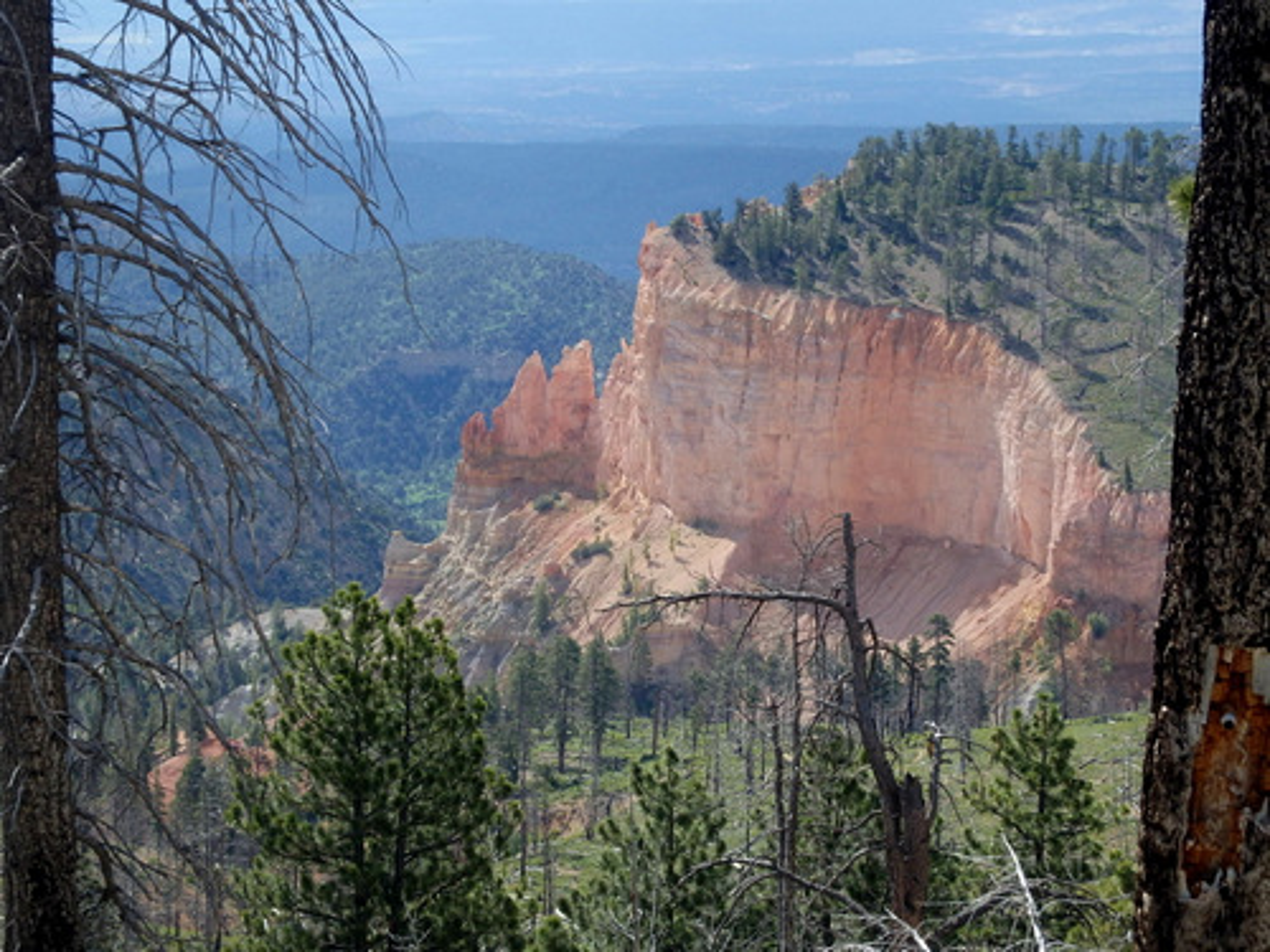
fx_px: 4072
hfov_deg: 17.7
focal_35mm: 111
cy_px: 476
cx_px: 635
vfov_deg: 13.3
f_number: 5.2
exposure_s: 1/320
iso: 125
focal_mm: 19.9
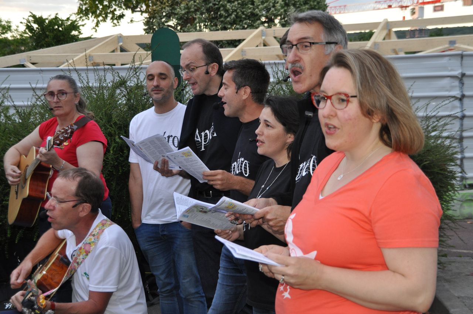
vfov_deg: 18.1
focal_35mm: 75
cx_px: 236
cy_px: 157
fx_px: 984
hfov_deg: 27.0
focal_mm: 50
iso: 800
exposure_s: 1/100
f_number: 4.8
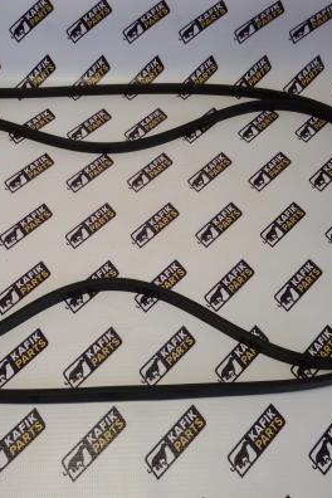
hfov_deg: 30.2
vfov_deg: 44.5
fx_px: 609
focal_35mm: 44
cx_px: 106
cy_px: 245
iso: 64
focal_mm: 2.93
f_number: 2.4
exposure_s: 1/100
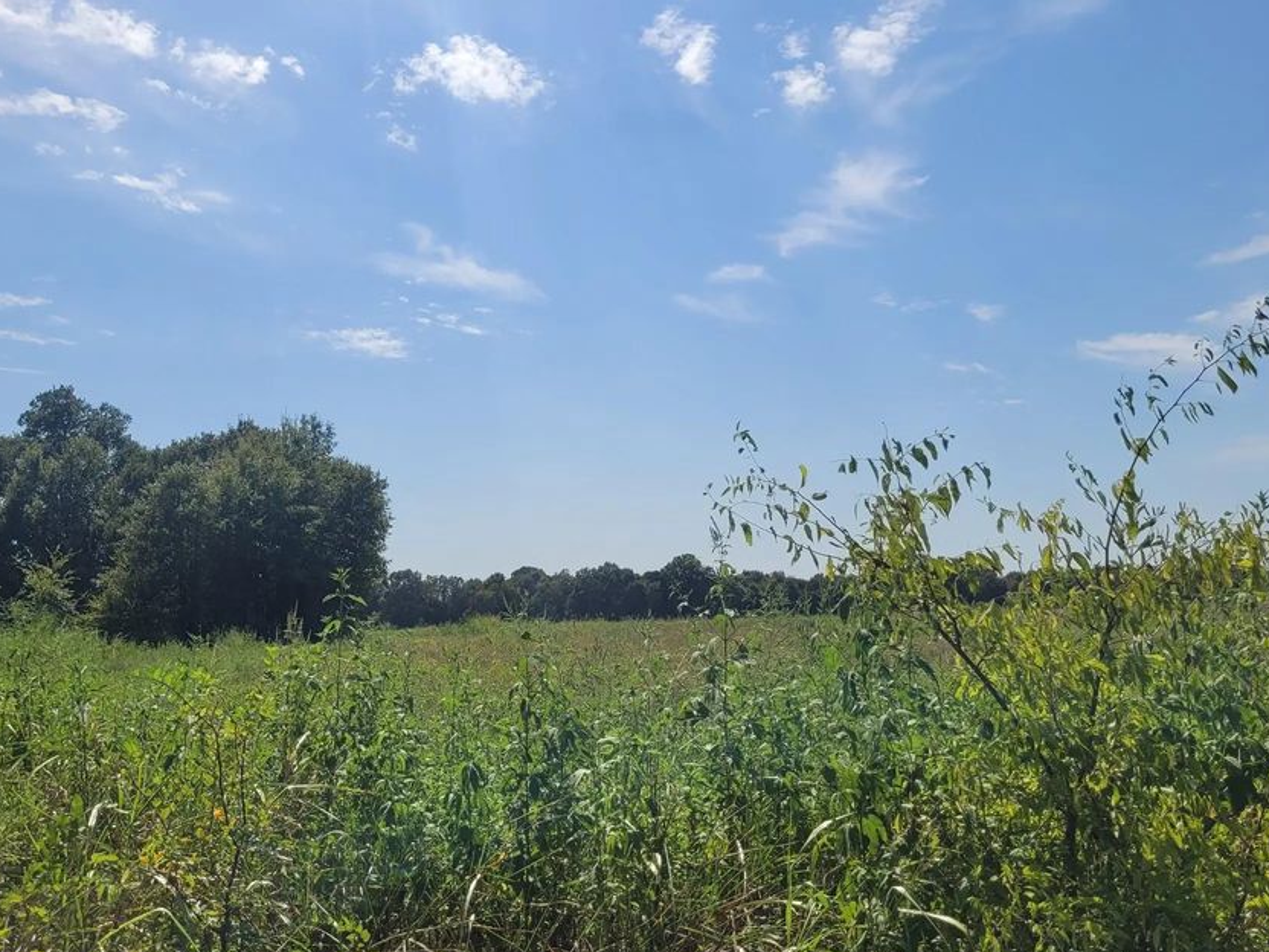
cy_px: 560
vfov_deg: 44.0
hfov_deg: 56.7
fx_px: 1173
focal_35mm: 32
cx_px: 581
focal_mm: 5.4
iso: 40
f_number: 1.8
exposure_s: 1/4717
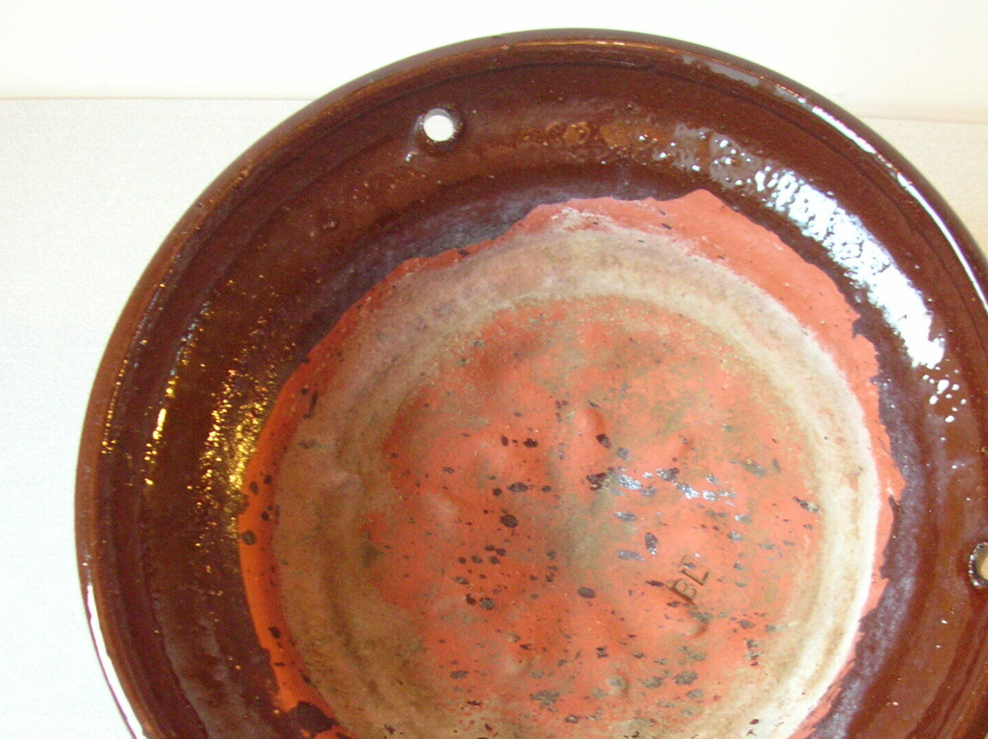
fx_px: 1397
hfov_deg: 38.9
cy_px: 503
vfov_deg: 29.4
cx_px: 563
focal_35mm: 49
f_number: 2.8
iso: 200
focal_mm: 5.8
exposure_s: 1/5.1
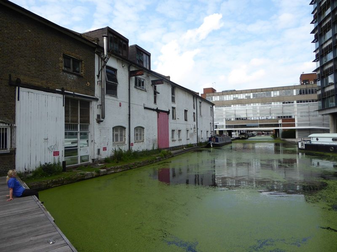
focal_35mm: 25
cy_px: 126
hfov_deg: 69.4
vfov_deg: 54.9
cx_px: 168
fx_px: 243
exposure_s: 1/500
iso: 80
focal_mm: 4.3
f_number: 3.3
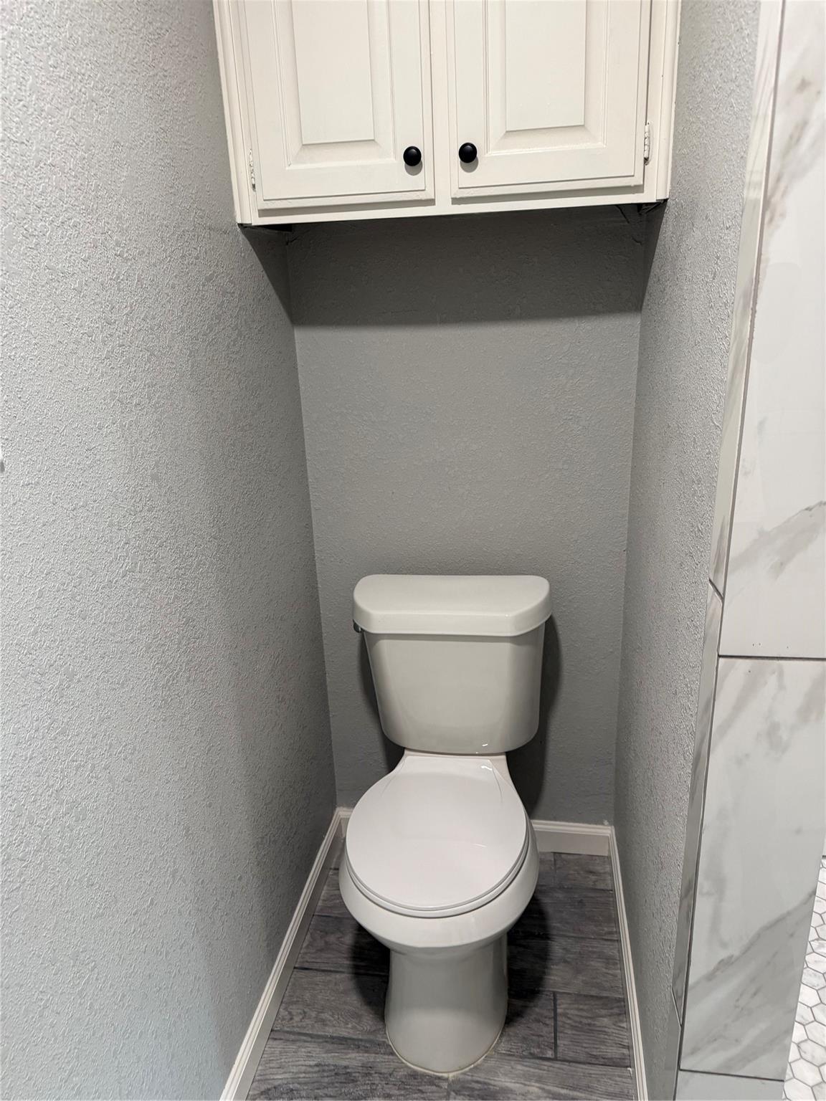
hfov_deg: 56.8
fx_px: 764
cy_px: 550
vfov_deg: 71.6
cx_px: 413
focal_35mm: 24
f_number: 1.78
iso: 200
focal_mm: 6.76
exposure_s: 1/60
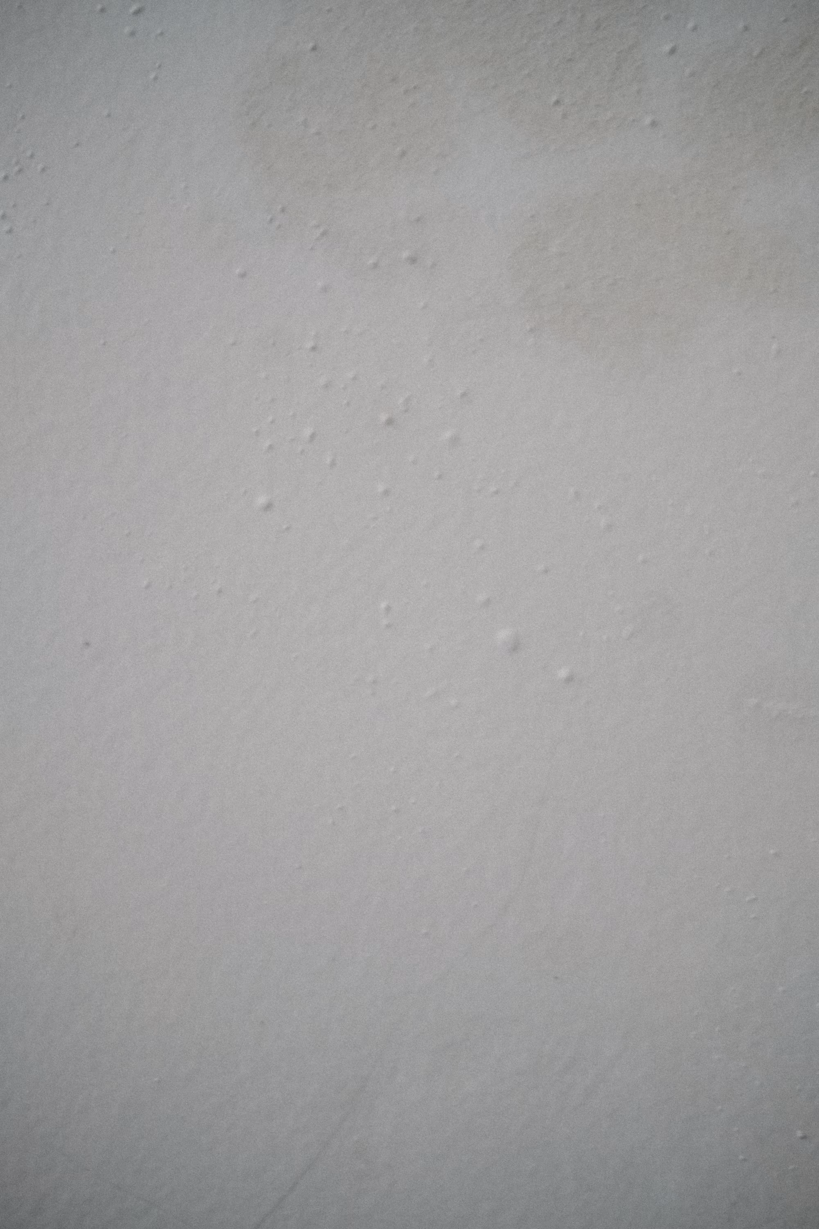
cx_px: 410
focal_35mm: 35
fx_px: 1194
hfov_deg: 37.9
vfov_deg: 54.4
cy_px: 614
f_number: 2
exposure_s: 1/125
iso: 1000
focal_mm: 23
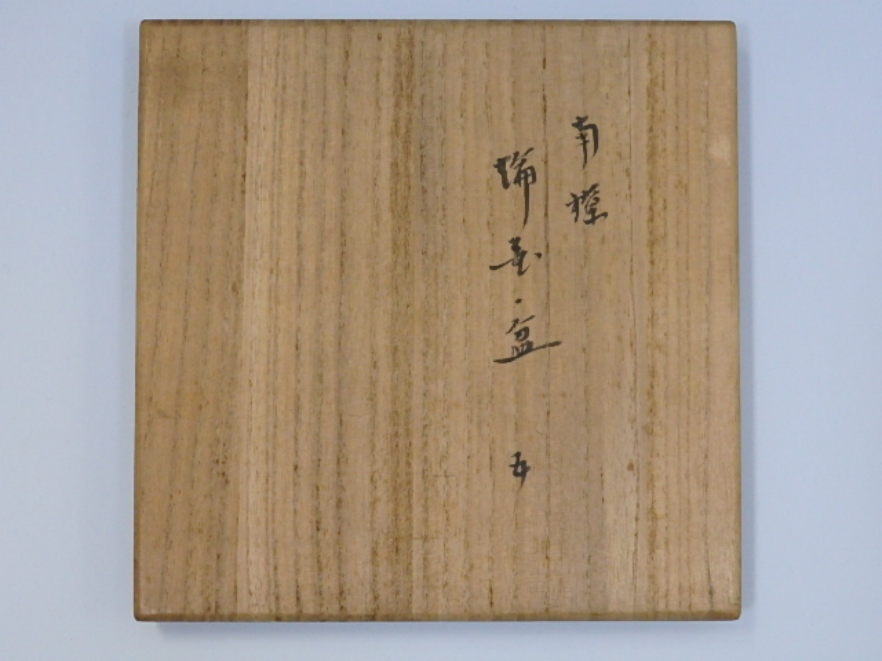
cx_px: 441
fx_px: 1682
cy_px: 330
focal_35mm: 66
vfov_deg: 22.3
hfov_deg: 29.4
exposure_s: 1/20
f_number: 4.4
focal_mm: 11.9
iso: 800
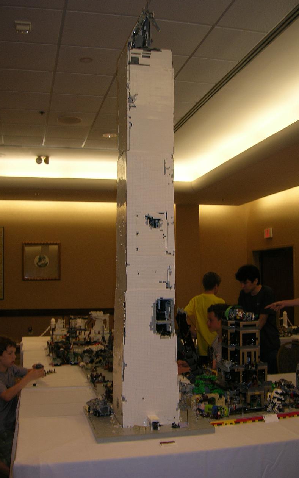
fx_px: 482
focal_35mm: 37
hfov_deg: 34.4
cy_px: 237
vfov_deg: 52.7
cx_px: 145
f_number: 2.9
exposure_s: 1/30
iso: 50
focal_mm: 5.7
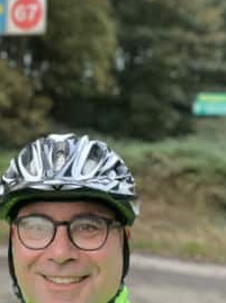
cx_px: 18
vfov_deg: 29.0
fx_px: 585
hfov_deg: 21.3
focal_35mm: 67
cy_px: 144
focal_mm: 2.7
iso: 125
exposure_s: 1/60
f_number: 2.2
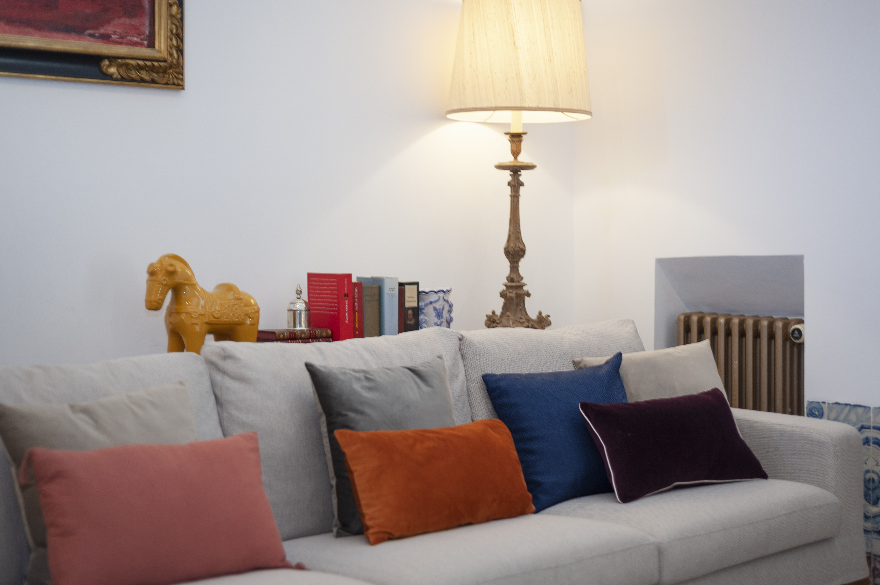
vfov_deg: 27.0
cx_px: 440
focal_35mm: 50
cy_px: 292
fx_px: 1221
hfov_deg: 39.6
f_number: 2.8
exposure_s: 1/60
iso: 200
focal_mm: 50
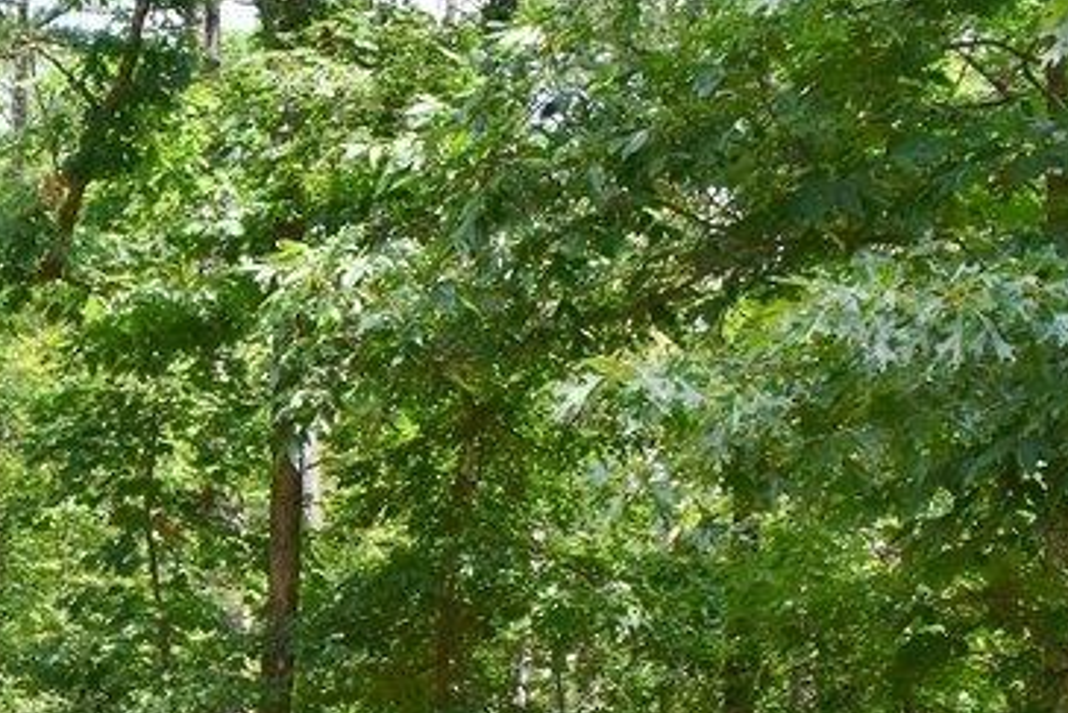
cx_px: -117
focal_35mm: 76
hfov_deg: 24.7
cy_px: 785
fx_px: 2255
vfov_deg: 17.4
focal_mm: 18
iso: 400
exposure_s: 1/200
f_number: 10
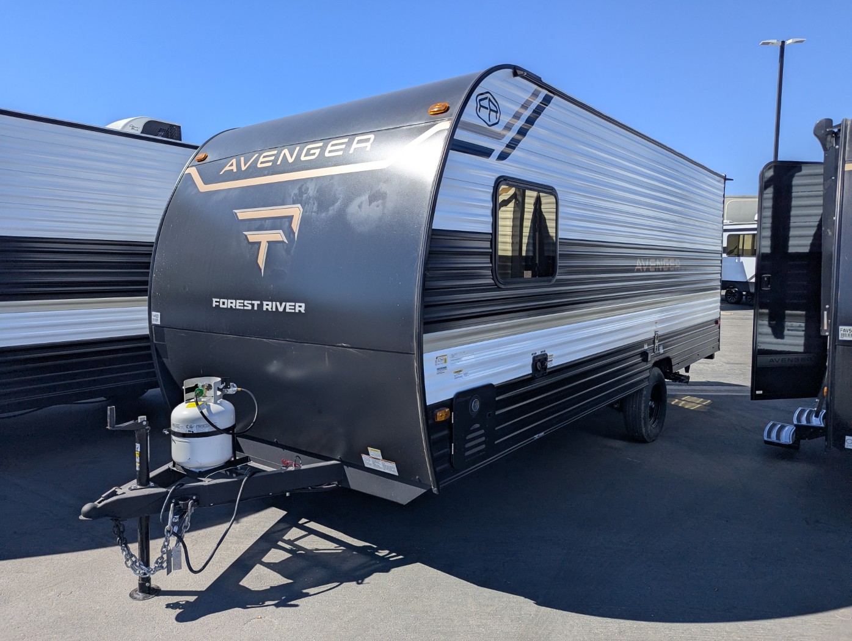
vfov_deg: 56.9
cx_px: 426
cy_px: 320
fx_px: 591
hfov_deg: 71.5
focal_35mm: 24
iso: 44
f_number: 1.85
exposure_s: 1/2899
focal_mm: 6.81
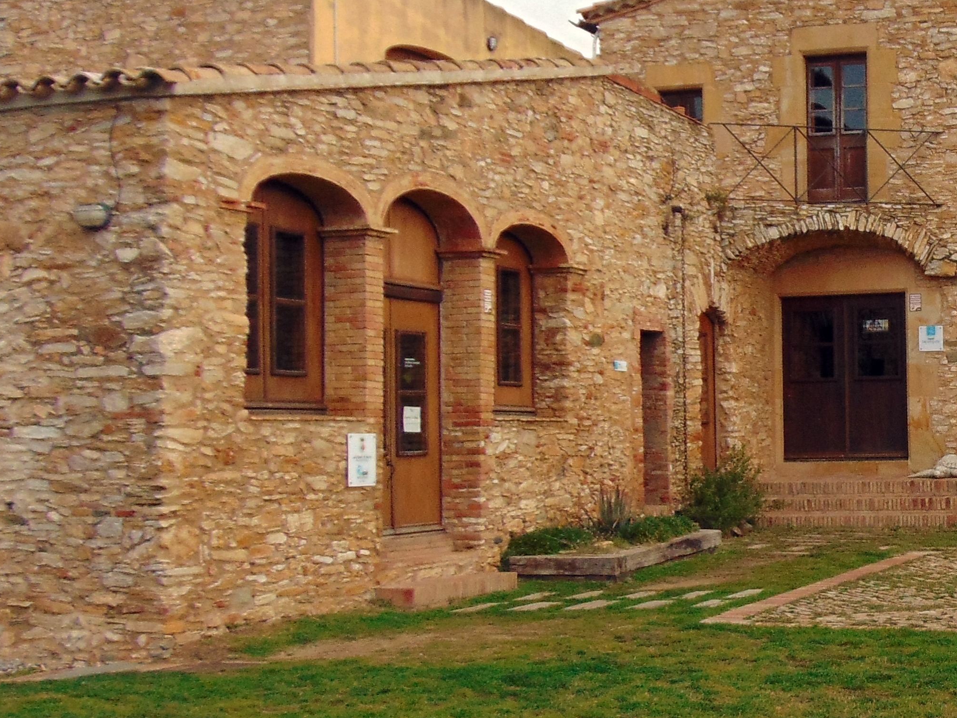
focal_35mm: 77
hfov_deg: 24.2
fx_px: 2129
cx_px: 957
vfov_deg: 19.1
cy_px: 325
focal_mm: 5.4
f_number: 3.1
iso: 80
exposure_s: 1/640
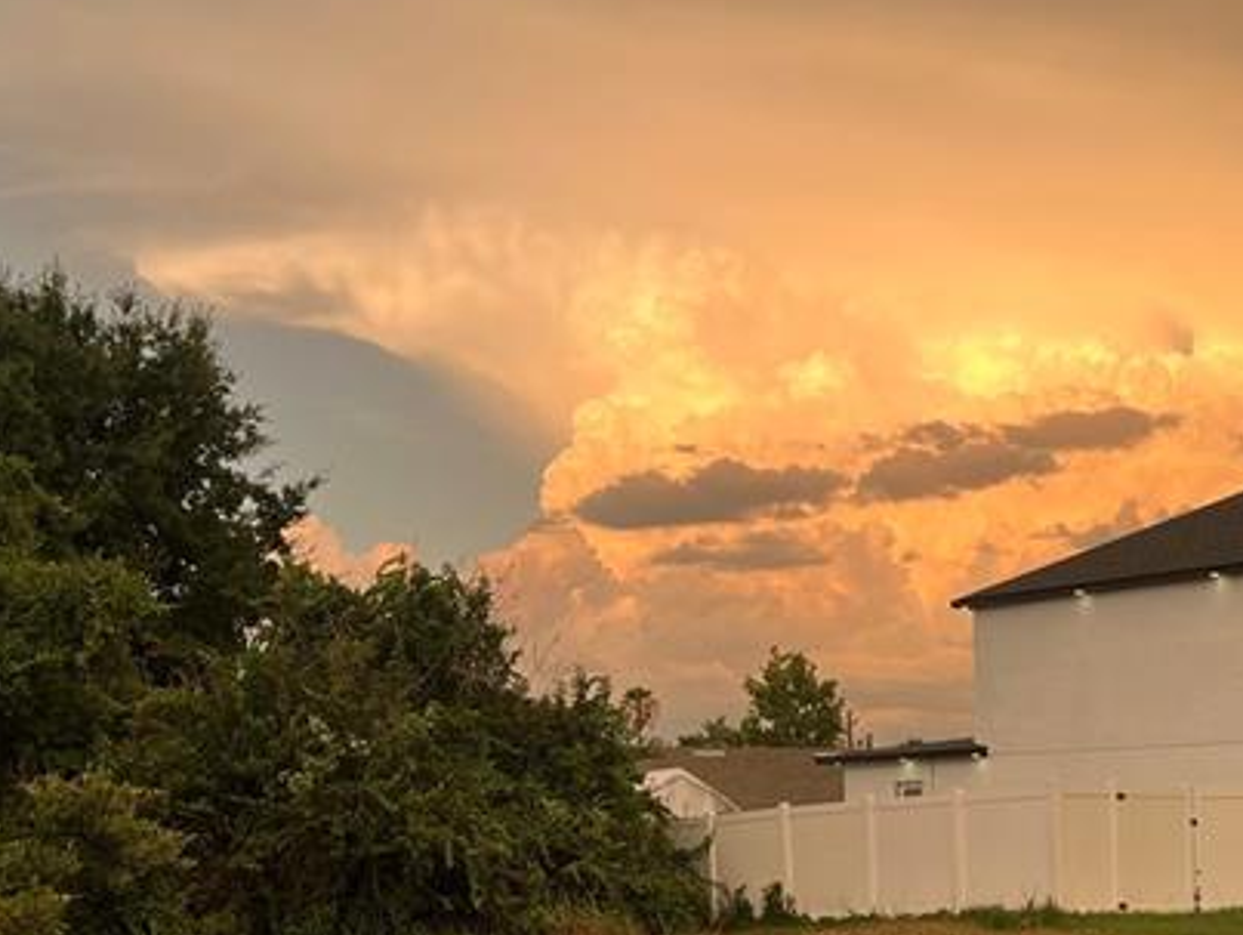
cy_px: 741
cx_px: 725
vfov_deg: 22.0
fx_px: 2372
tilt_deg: +3.5
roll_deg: +0.1
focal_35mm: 66
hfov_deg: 29.3
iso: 50
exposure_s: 1/434
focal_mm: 5.7
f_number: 1.5
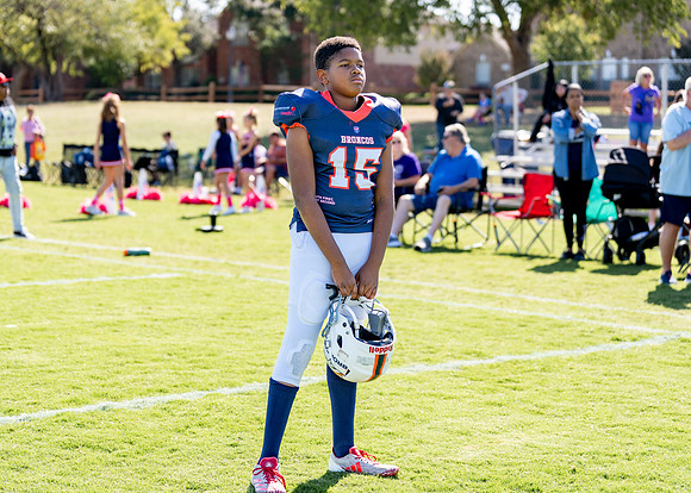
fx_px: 1593
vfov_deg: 17.6
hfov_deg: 24.4
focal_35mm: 81
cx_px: 285
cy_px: 226
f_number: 2.8
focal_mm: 70
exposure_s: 1/640
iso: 100
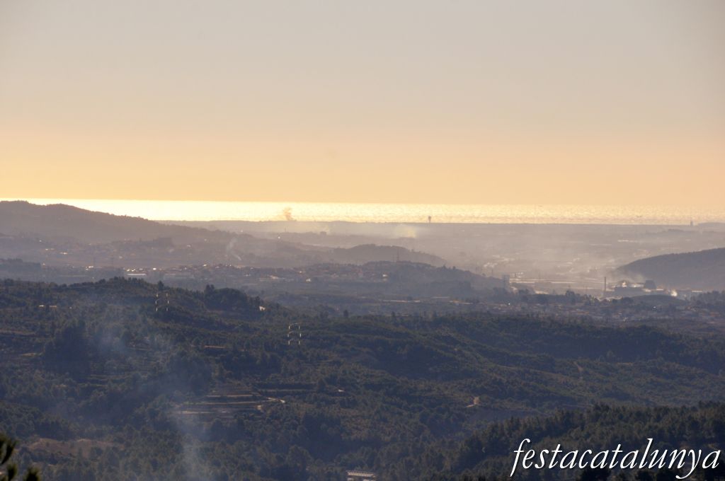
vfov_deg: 6.1
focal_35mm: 225
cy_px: 240
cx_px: 362
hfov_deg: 9.2
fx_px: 4525
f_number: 10
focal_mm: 150
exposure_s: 1/1600
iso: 500
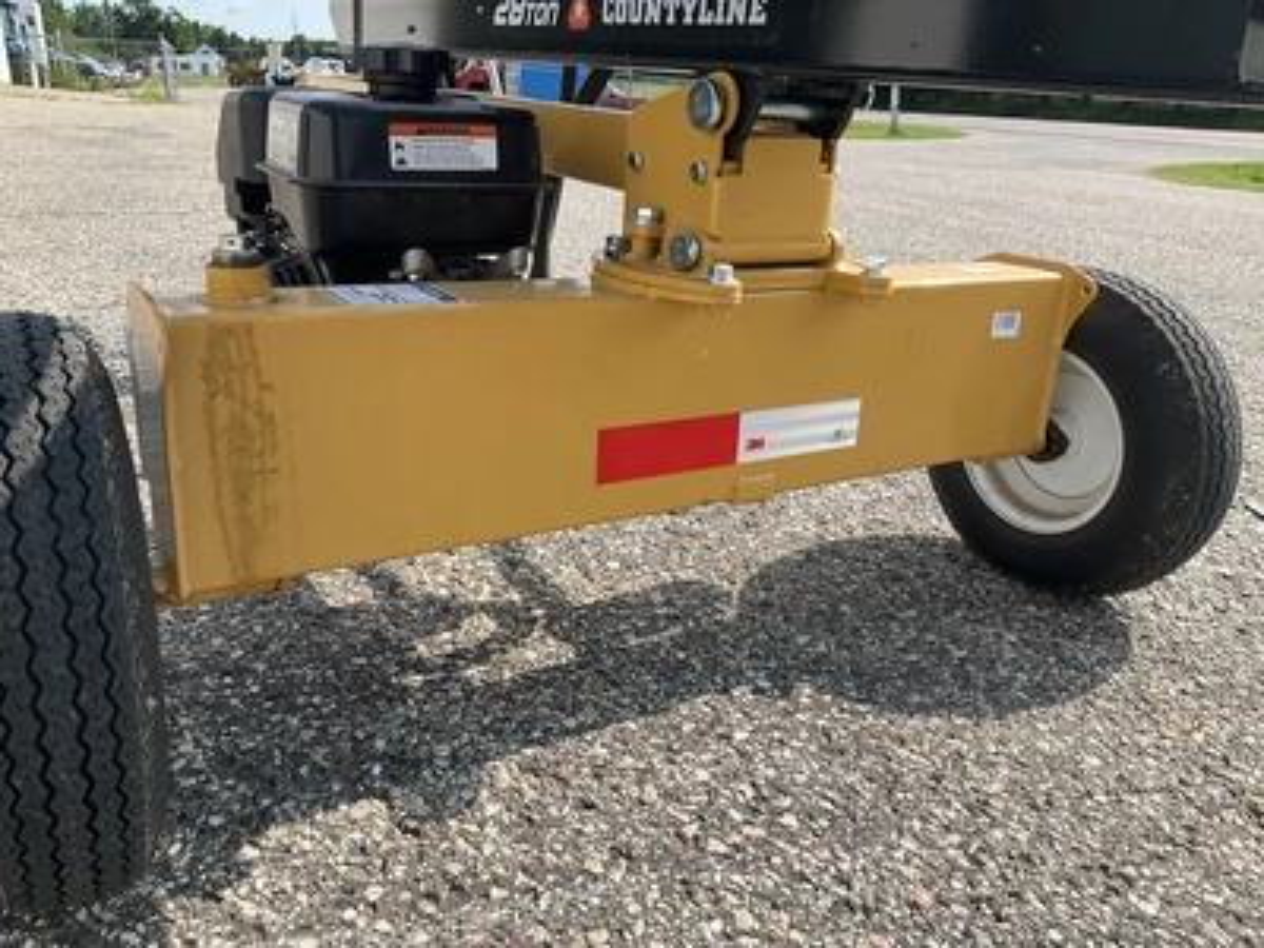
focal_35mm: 29
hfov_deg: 61.7
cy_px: 474
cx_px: 632
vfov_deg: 48.2
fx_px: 1059
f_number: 1.8
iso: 25
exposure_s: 1/912
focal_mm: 3
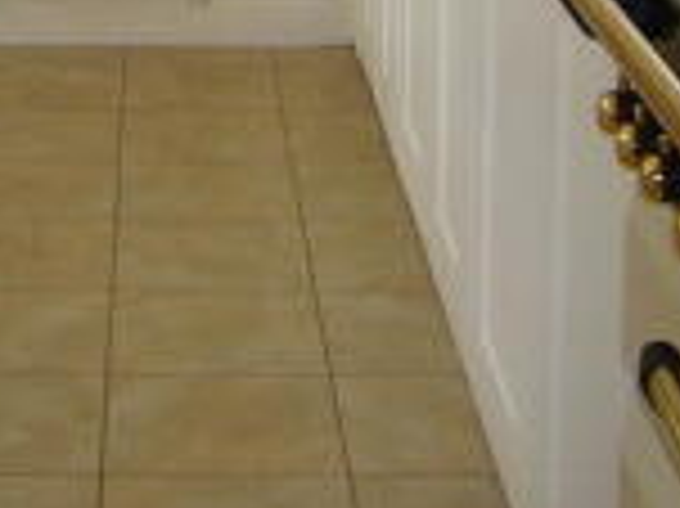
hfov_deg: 18.0
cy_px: -326
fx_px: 2120
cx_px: 83
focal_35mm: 108
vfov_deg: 12.8
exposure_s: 1/60
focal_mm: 4.6
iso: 80
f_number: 2.8
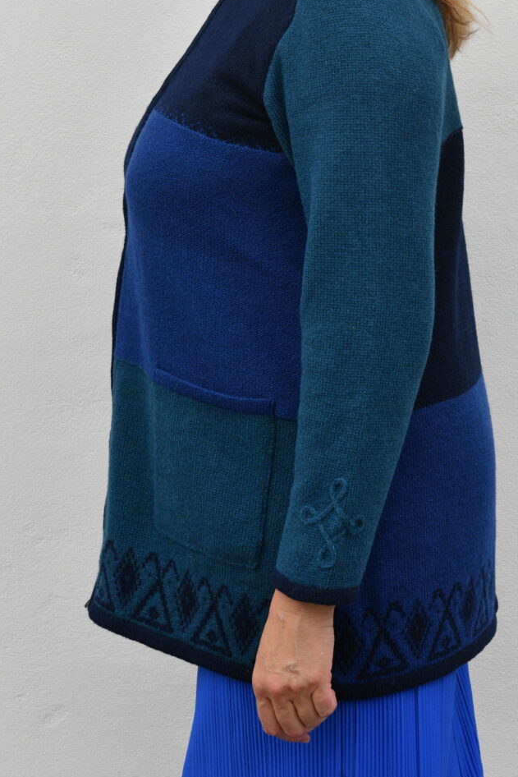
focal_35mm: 111
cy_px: 170
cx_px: 311
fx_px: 2395
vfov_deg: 18.3
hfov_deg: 12.3
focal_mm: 70
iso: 1600
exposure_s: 1/500
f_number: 11
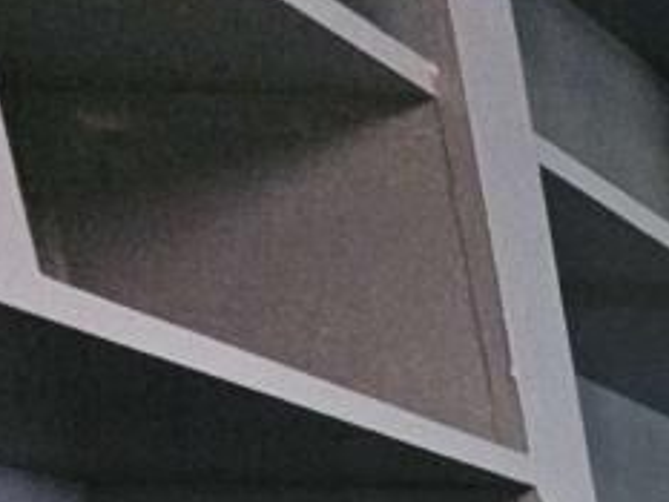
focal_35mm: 67
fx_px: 1296
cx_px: 1708
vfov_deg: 14.4
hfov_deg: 14.1
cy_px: 1208
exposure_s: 1/30
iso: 640
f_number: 2.2
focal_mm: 2.2
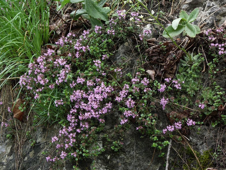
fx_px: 718
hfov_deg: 17.9
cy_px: 85
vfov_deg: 13.5
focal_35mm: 110
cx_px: 113
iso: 100
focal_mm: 28.03
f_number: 3.5
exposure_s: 1/30
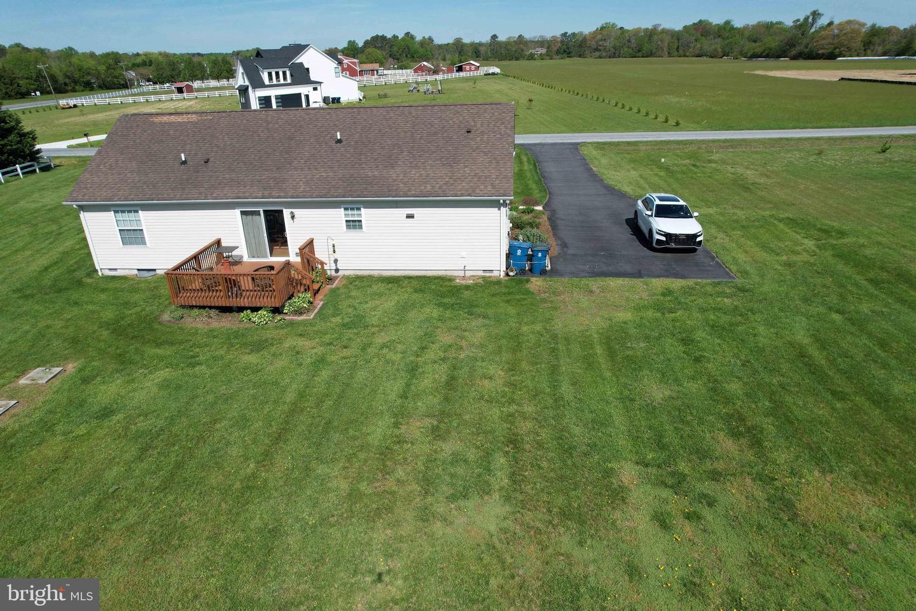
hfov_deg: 78.6
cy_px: 306
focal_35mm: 22
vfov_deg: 57.2
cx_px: 458
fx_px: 560
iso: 120
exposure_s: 1/2500
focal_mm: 8.38
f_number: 2.8
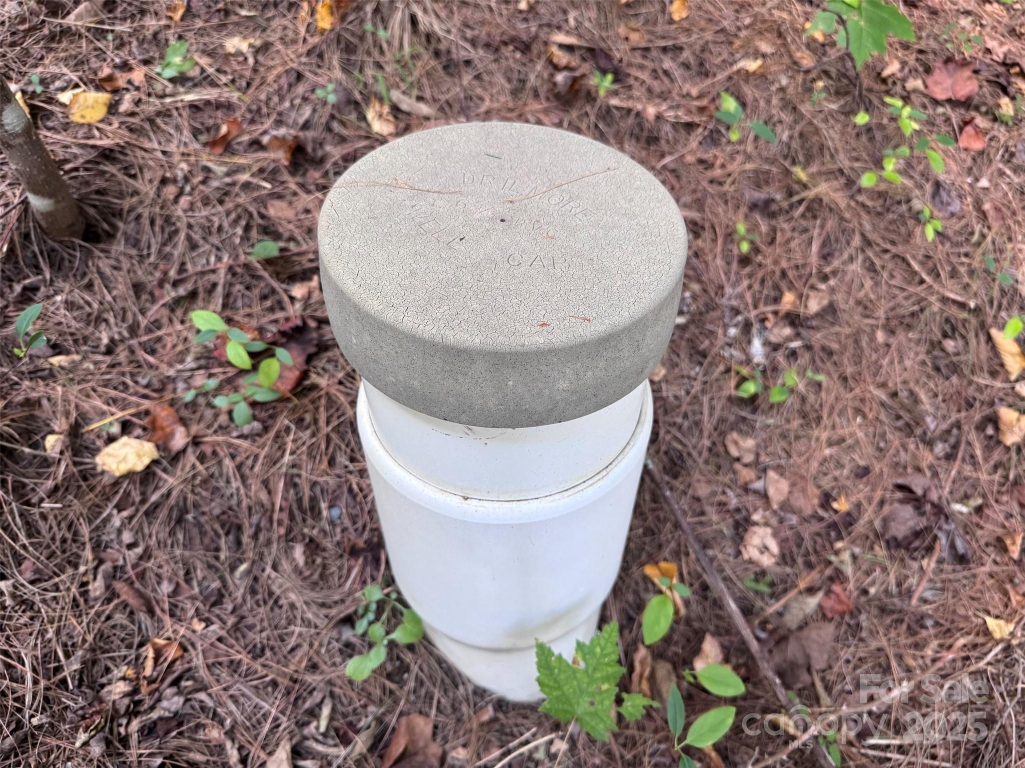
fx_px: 711
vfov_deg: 56.8
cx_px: 512
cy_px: 384
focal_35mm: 24
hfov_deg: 71.6
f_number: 1.78
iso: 250
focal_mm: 6.76
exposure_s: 1/60
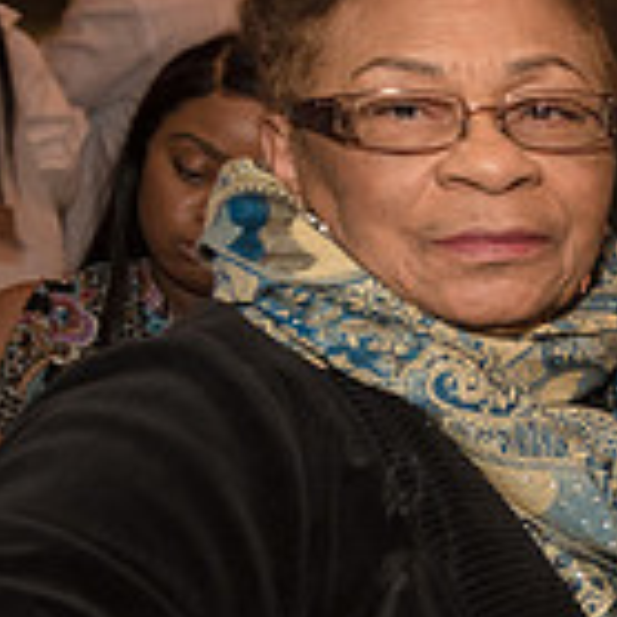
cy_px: 450
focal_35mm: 105
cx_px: 1316
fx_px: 2117
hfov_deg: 13.6
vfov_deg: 16.5
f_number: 4.5
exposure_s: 1/320
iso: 1250
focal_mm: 28
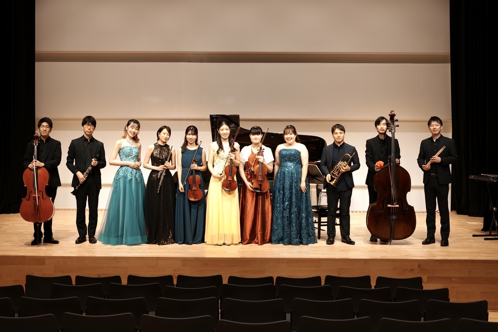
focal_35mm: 46
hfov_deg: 43.0
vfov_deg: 29.4
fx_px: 632
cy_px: 166
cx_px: 249
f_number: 5.2
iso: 1000
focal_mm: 45.7
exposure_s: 1/160
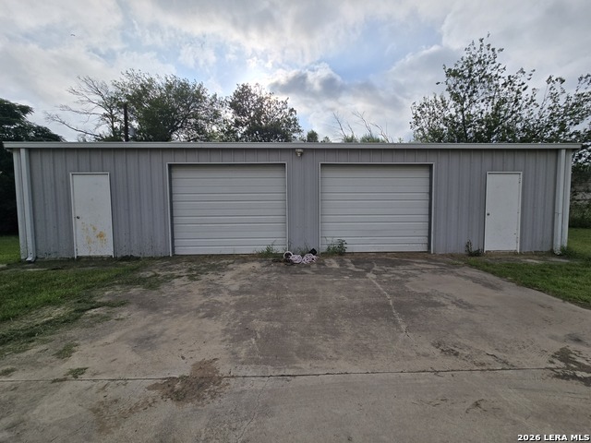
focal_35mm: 13
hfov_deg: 106.2
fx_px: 222
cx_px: 296
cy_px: 222
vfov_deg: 89.9
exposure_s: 1/4456
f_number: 2.2
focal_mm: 2.2
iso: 50
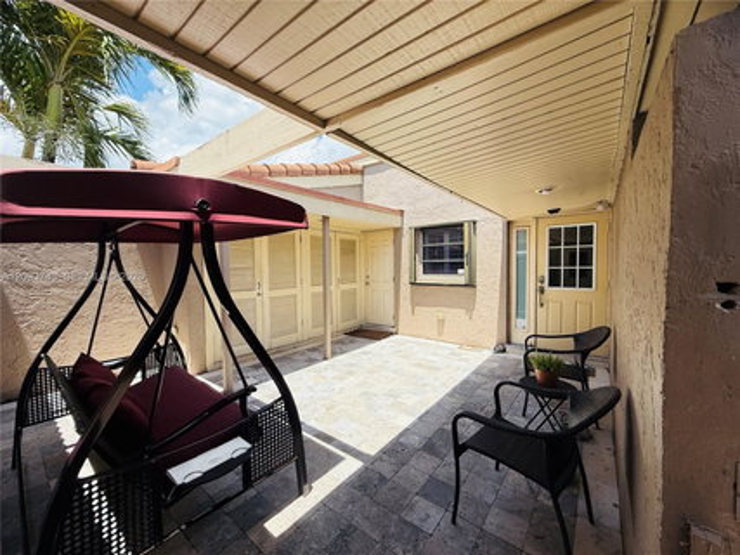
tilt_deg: -0.1
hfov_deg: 102.1
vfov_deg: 85.6
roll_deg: +0.4
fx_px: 299
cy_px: 278
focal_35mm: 14
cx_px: 370
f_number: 2.2
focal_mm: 2.22
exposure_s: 1/1534
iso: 50
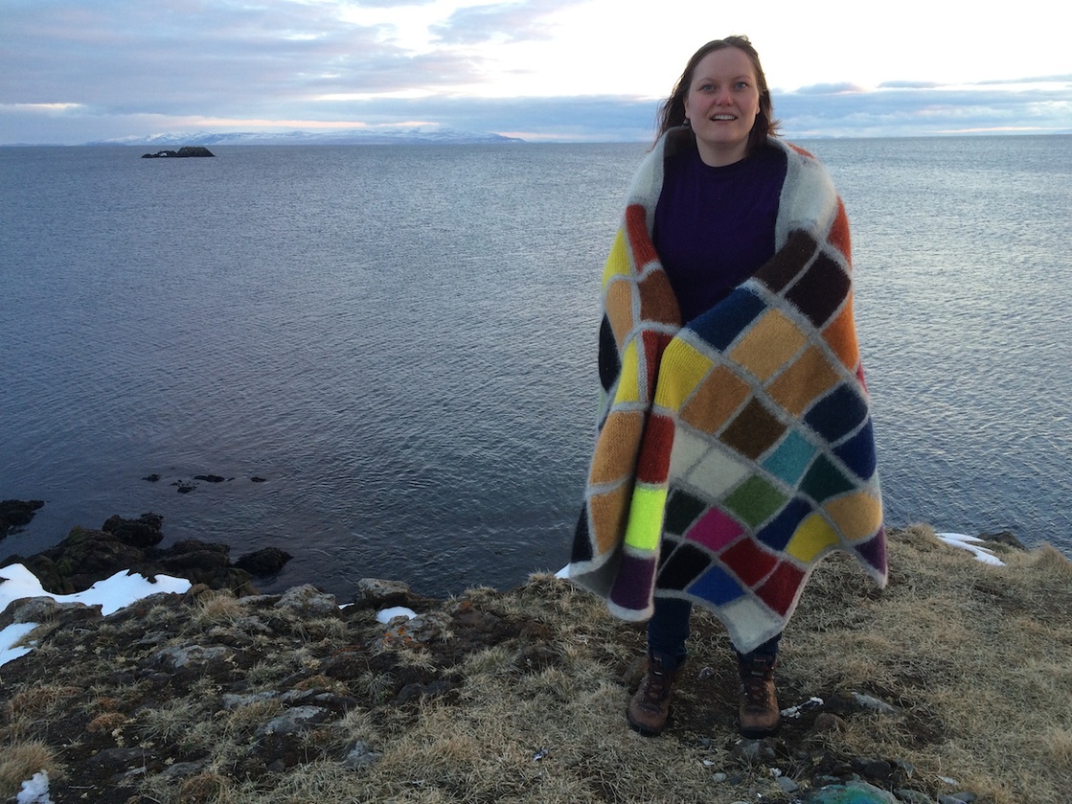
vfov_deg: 48.2
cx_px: 536
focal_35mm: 29
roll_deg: +0.8
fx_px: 898
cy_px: 402
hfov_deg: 61.7
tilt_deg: -16.4
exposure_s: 1/60
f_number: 2.2
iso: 40
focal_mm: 4.15
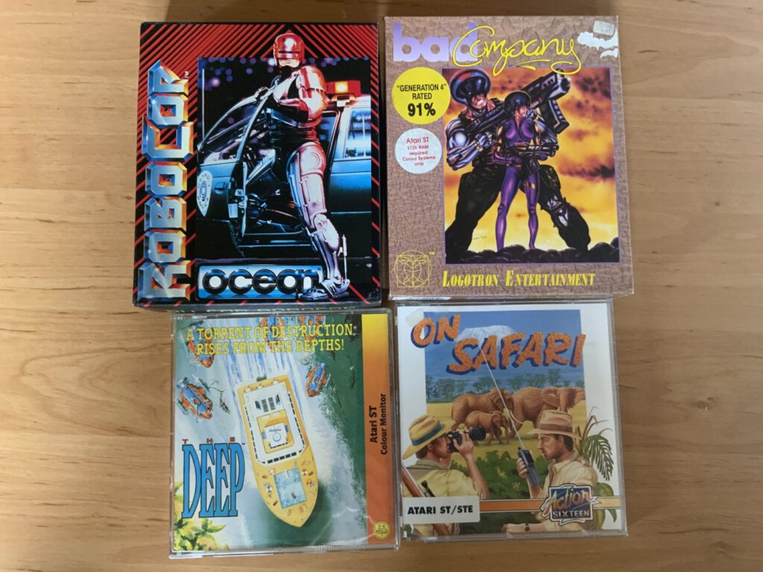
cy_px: 286
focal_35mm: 29
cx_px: 382
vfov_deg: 48.2
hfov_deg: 61.7
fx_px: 639
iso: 160
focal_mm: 3
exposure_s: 1/60
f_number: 1.8
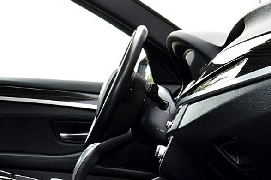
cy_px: 199
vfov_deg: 14.3
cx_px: 109
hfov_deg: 21.9
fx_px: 699
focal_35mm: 93
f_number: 8
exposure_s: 1/80
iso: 400
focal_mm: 26
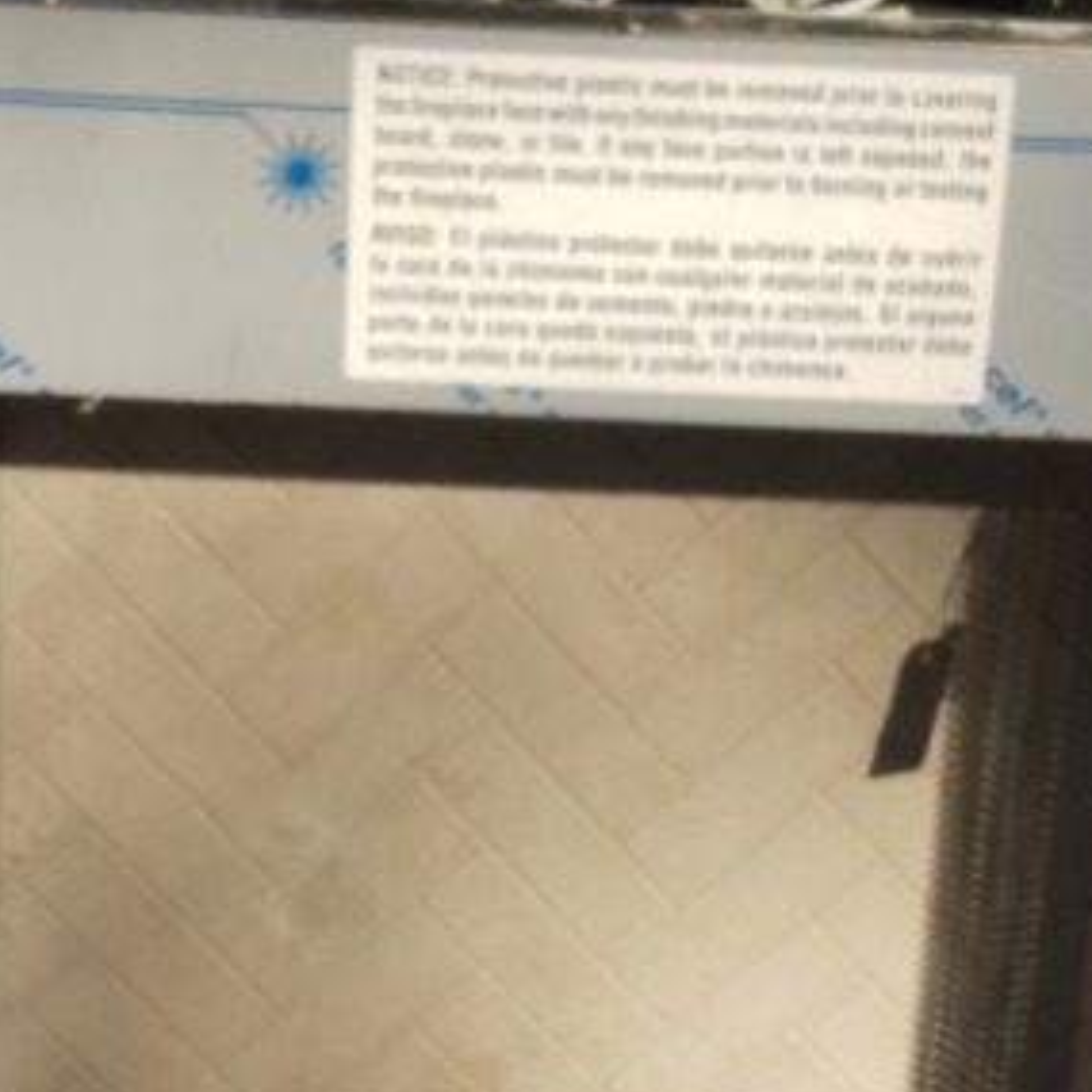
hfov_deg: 30.0
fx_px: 2034
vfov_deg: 29.8
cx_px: 521
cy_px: 724
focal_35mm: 57
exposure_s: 1/583
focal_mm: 3.54
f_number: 2
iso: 100
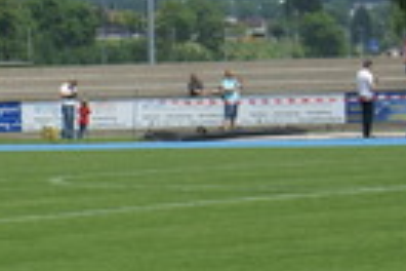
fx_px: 4838
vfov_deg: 3.2
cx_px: -391
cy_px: 268
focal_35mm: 429
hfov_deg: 4.7
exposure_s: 1/400
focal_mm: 70
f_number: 7.1
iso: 100
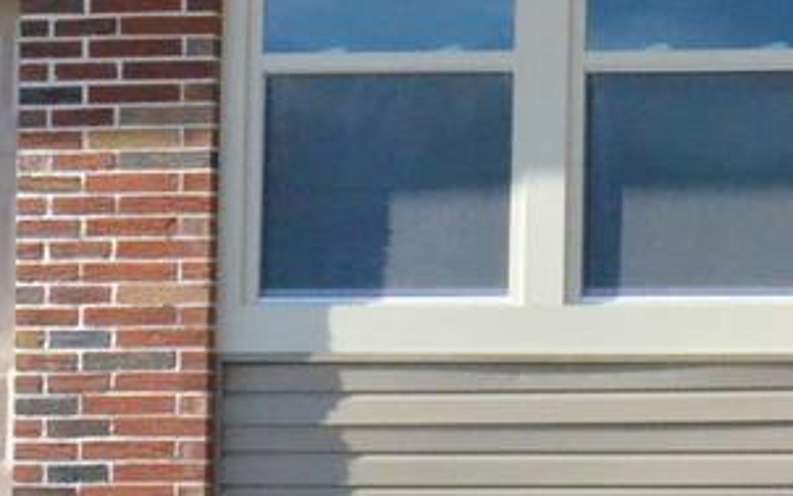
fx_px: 10745
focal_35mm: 497
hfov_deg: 4.2
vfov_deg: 2.6
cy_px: -136
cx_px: 688
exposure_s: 1/1000
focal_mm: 48
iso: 3200
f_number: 16
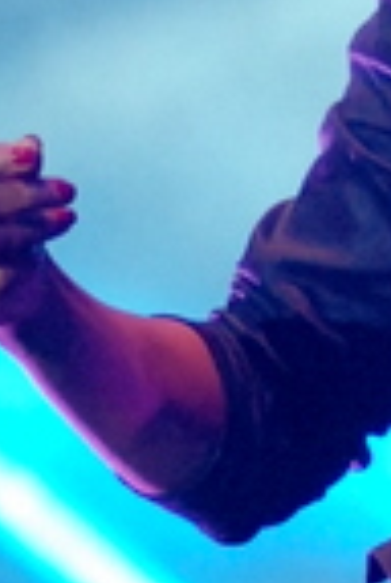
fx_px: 9776
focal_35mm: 603
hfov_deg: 2.3
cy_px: 245
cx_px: 566
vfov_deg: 3.4
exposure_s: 1/400
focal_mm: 80
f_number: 2.8
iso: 1600
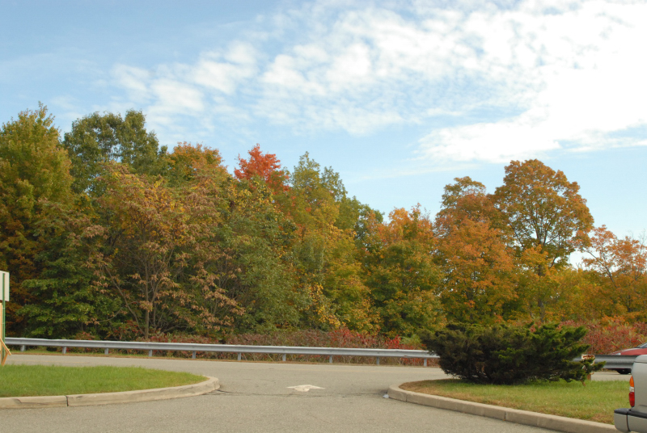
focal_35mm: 48
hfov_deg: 41.1
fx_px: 864
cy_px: 216
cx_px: 324
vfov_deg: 28.2
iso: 800
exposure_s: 1/500
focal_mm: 32
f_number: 11
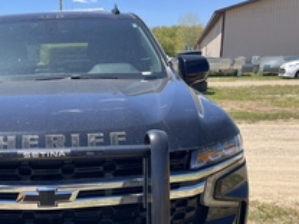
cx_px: 69
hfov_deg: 37.1
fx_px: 432
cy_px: 191
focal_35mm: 50
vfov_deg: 28.3
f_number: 1.6
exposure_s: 1/1075
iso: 50
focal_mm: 5.1
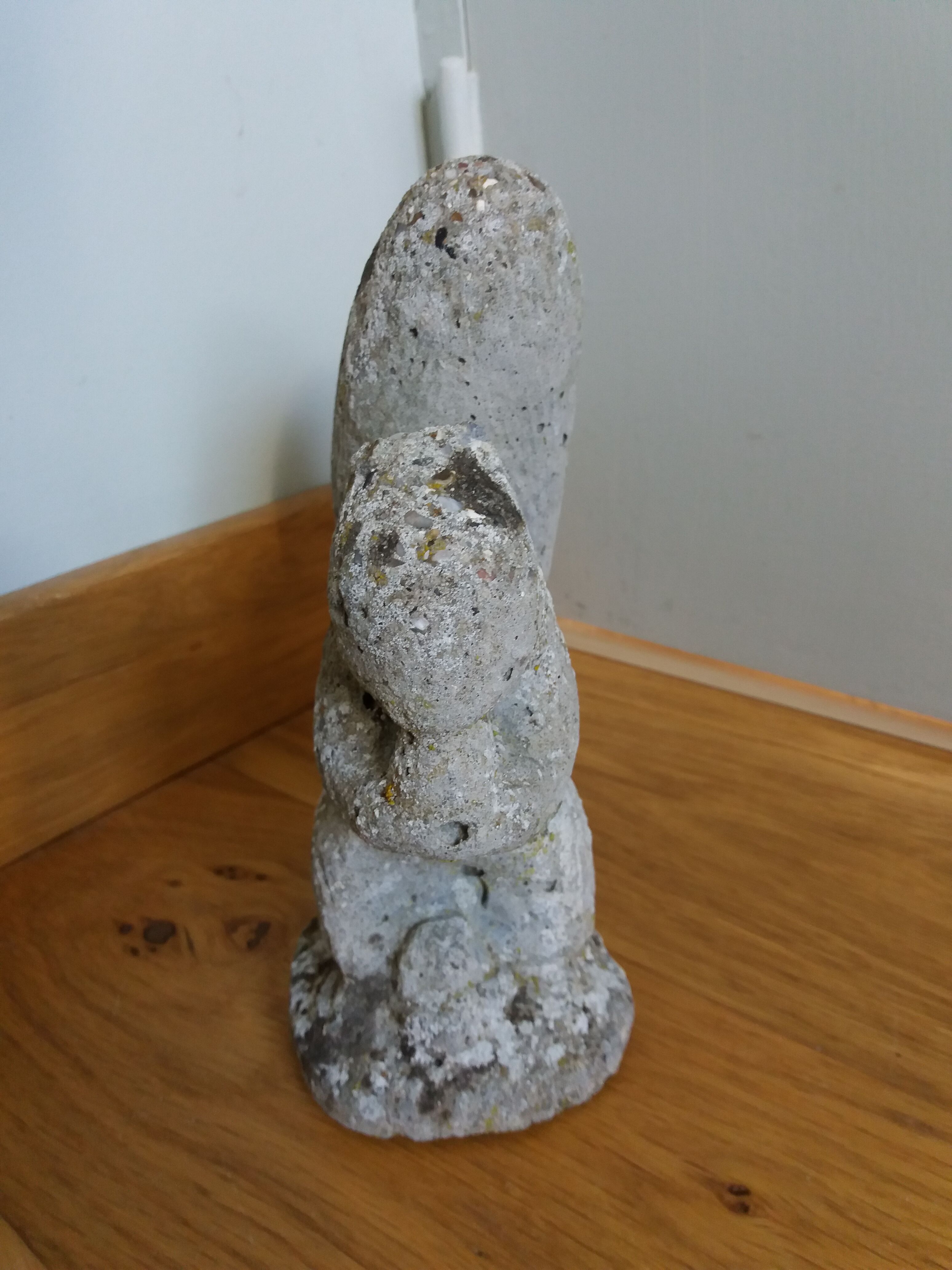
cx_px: 476
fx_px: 1027
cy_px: 635
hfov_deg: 49.7
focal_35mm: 28
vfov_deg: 63.4
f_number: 1.9
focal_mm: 3.7
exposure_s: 1/33
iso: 125
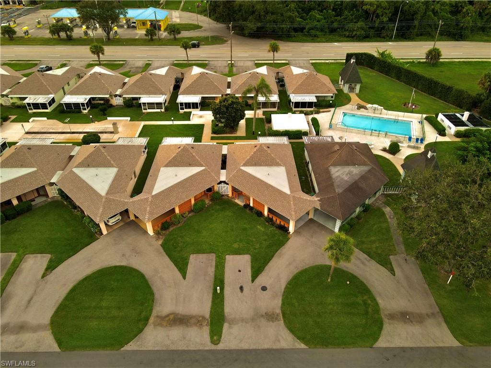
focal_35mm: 24
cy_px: 184
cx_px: 246
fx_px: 340
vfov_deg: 56.8
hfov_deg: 71.6
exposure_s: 1/160
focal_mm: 4.5
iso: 110
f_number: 2.8
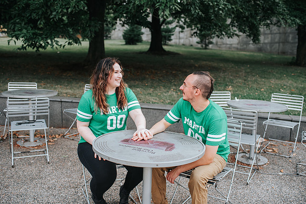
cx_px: 153
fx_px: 298
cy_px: 102
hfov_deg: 54.4
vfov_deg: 37.9
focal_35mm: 35
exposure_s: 1/800
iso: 800
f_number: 3.2
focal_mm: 35
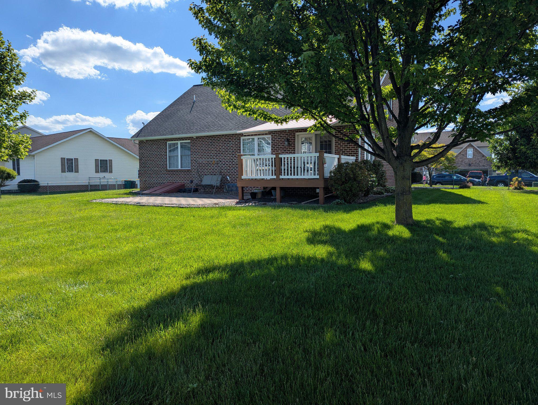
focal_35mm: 24
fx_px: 374
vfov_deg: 56.9
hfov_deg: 71.5
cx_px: 269
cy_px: 202
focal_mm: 6.81
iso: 35
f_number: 1.85
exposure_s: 1/2217
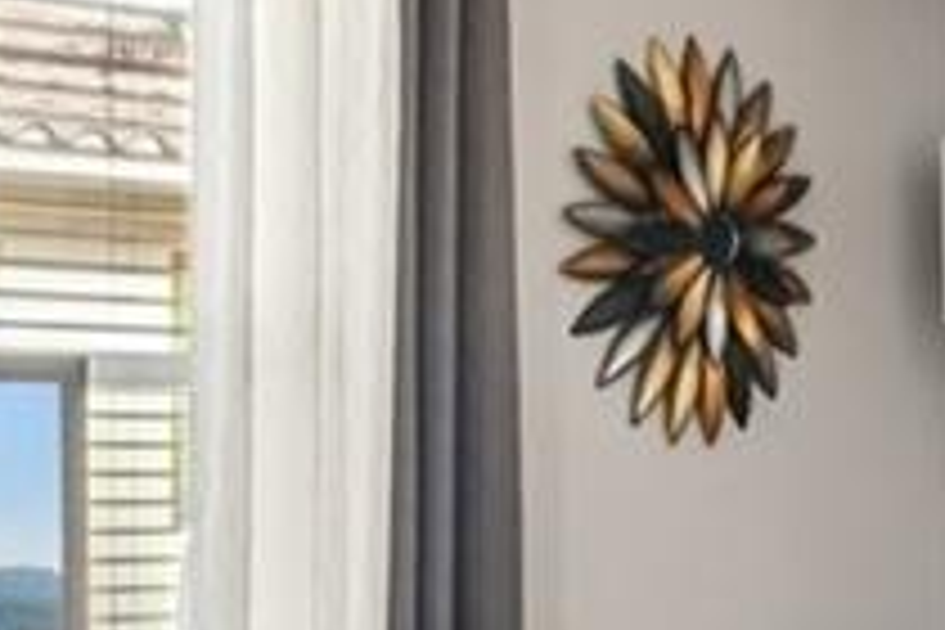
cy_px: 405
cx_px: 234
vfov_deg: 10.9
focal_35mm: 126
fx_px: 3302
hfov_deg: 16.2
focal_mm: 16.5
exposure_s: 1/25
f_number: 8
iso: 400
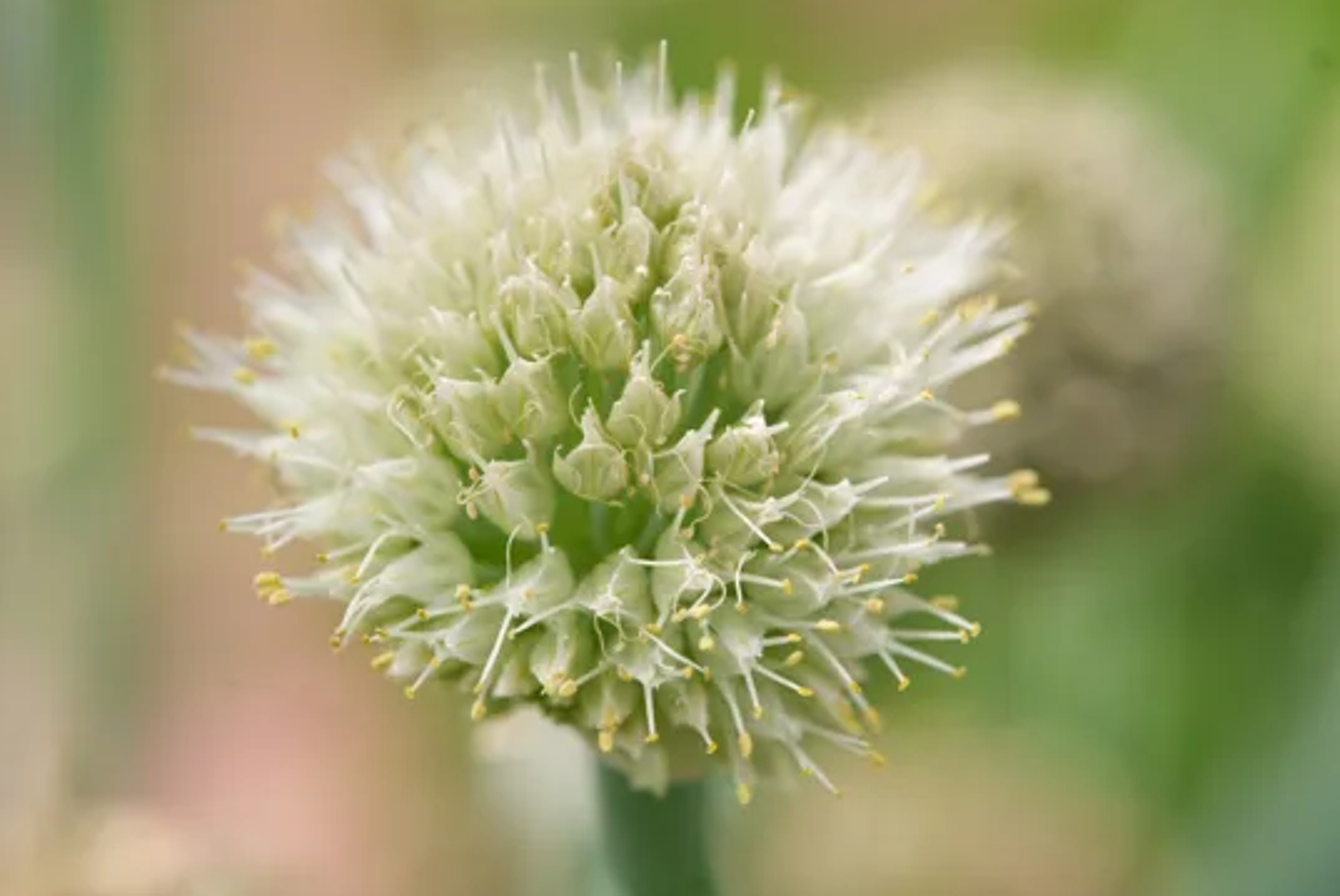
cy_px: 465
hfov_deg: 21.4
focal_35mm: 95
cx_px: 709
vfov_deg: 14.4
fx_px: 3539
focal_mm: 85
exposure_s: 1/80
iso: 200
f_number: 5.6
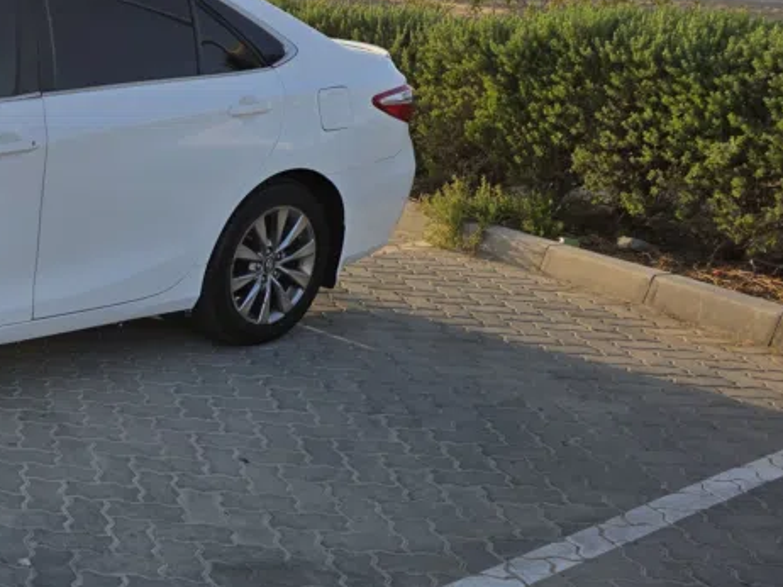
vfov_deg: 28.2
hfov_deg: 33.0
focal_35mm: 51
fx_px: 1153
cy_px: 434
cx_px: -73
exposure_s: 1/4889
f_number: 1.7
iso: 80
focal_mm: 6.3
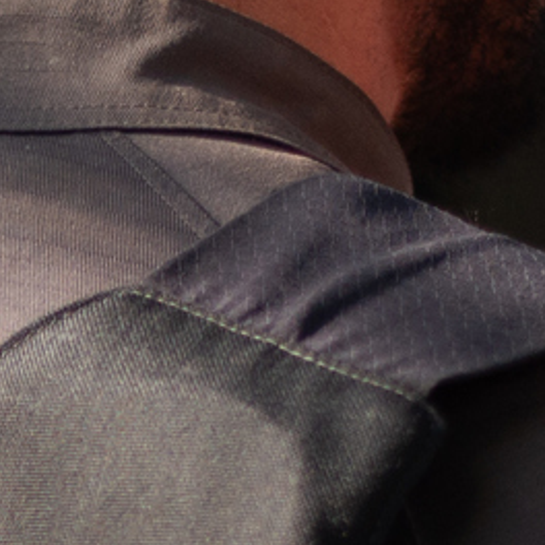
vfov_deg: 5.0
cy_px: 1411
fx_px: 6074
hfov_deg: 4.9
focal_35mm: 341
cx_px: -1025
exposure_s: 1/2500
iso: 400
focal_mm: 50
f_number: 2
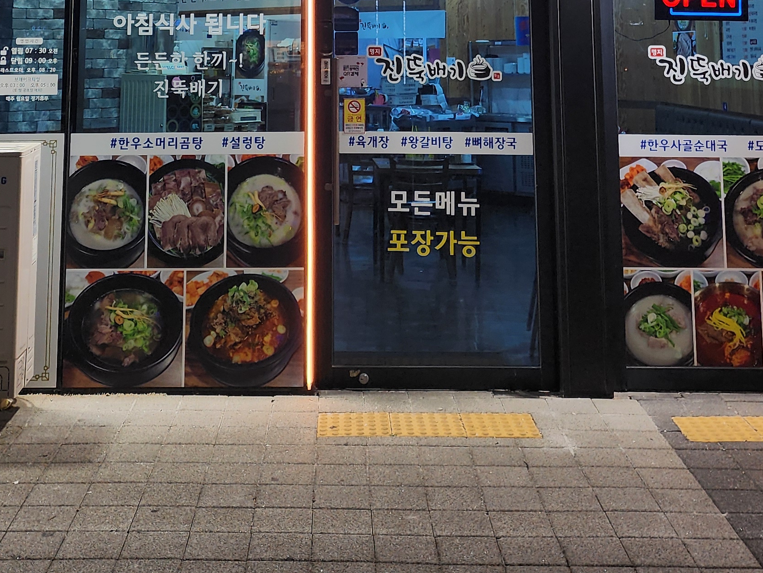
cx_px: 351
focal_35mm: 55
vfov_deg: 24.4
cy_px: -91
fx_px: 1212
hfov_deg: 34.9
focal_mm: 6.4
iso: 64
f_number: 1.8
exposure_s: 1/120
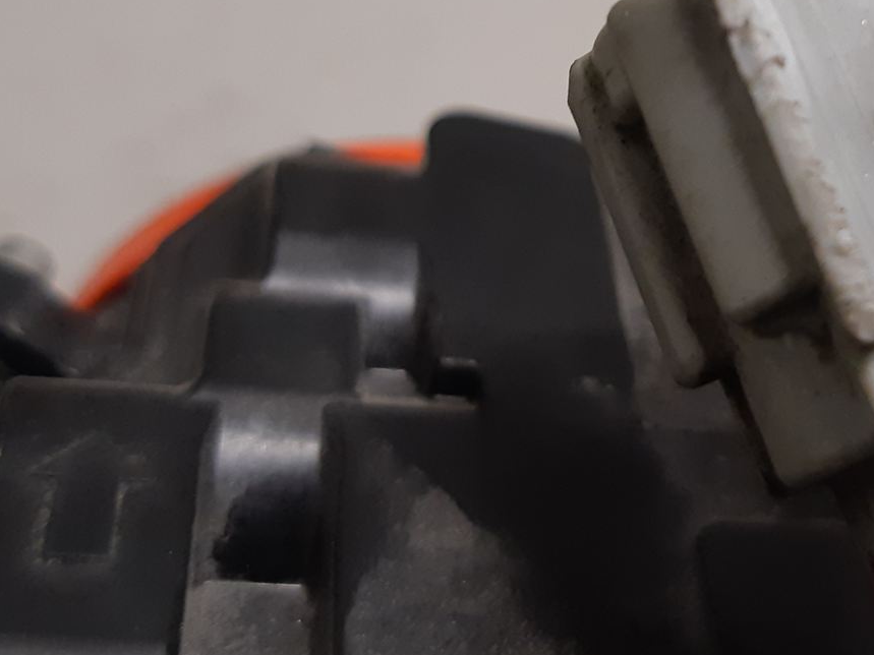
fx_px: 1565
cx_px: 682
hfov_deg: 30.5
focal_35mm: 62
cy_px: 19
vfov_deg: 22.8
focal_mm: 3.93
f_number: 1.7
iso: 160
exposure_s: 1/50
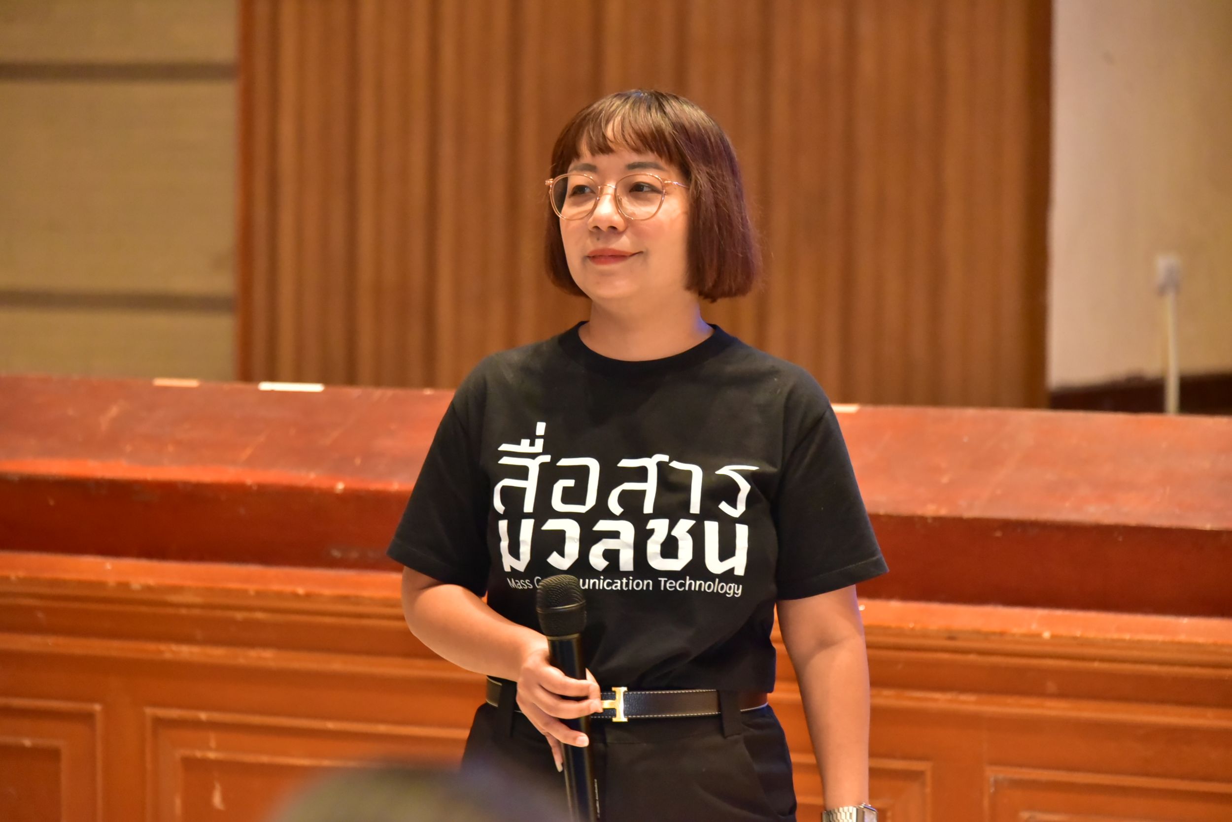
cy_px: 411
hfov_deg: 11.4
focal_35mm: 180
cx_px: 616
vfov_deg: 7.6
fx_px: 6162
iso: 8000
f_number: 5.6
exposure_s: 1/100
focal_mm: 180
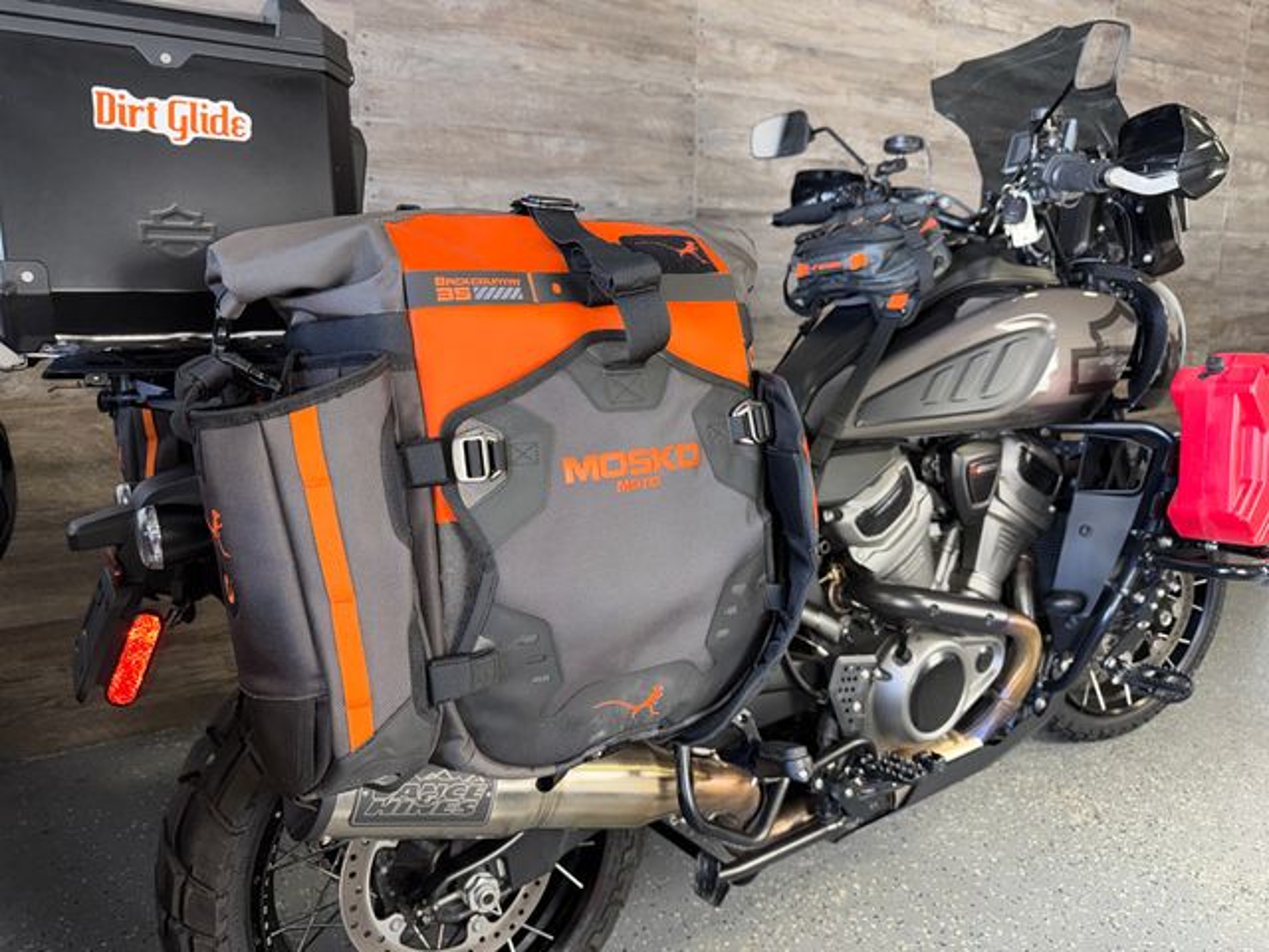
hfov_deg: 71.6
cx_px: 634
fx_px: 880
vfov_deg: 56.8
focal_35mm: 24
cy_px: 476
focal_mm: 6.76
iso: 64
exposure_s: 1/23
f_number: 1.78
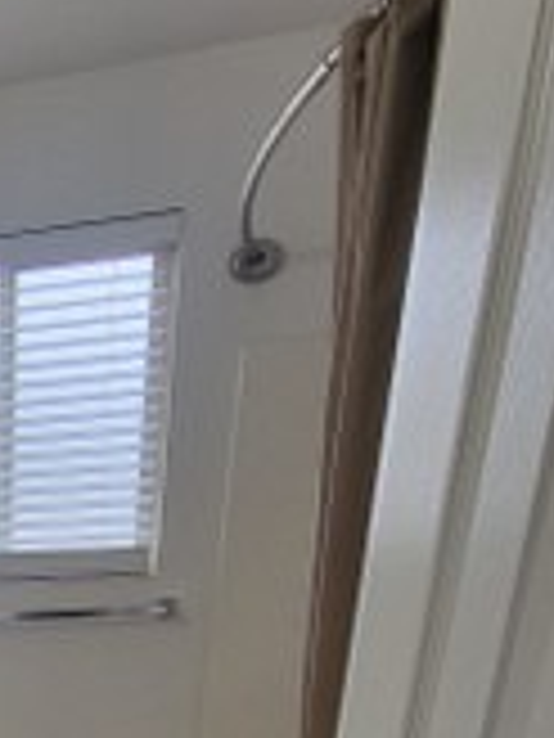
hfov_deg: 29.8
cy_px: 900
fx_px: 811
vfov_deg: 36.7
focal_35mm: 38
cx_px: -176
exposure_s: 1/120
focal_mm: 2.2
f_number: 2.2
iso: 64
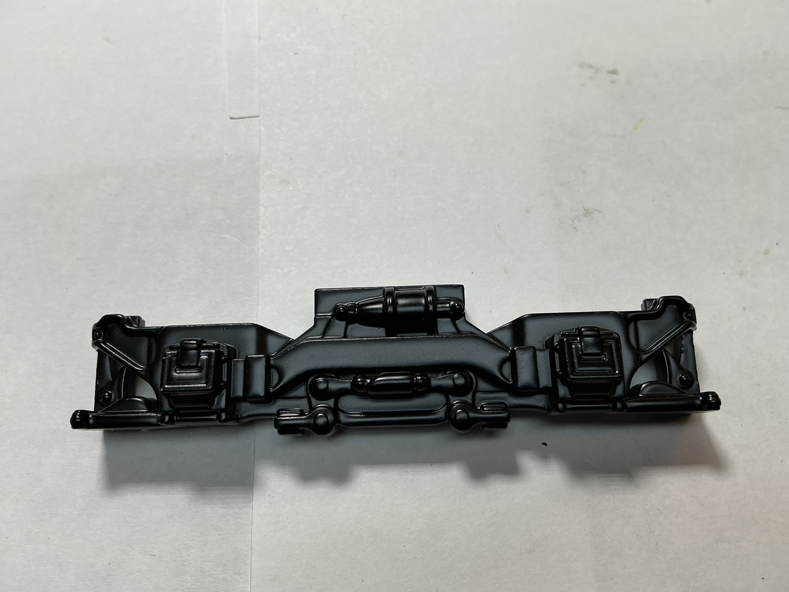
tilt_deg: -68.9
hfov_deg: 61.7
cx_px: 394
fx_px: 661
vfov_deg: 48.2
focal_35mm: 29
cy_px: 296
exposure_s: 1/143
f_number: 1.8
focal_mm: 3
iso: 20
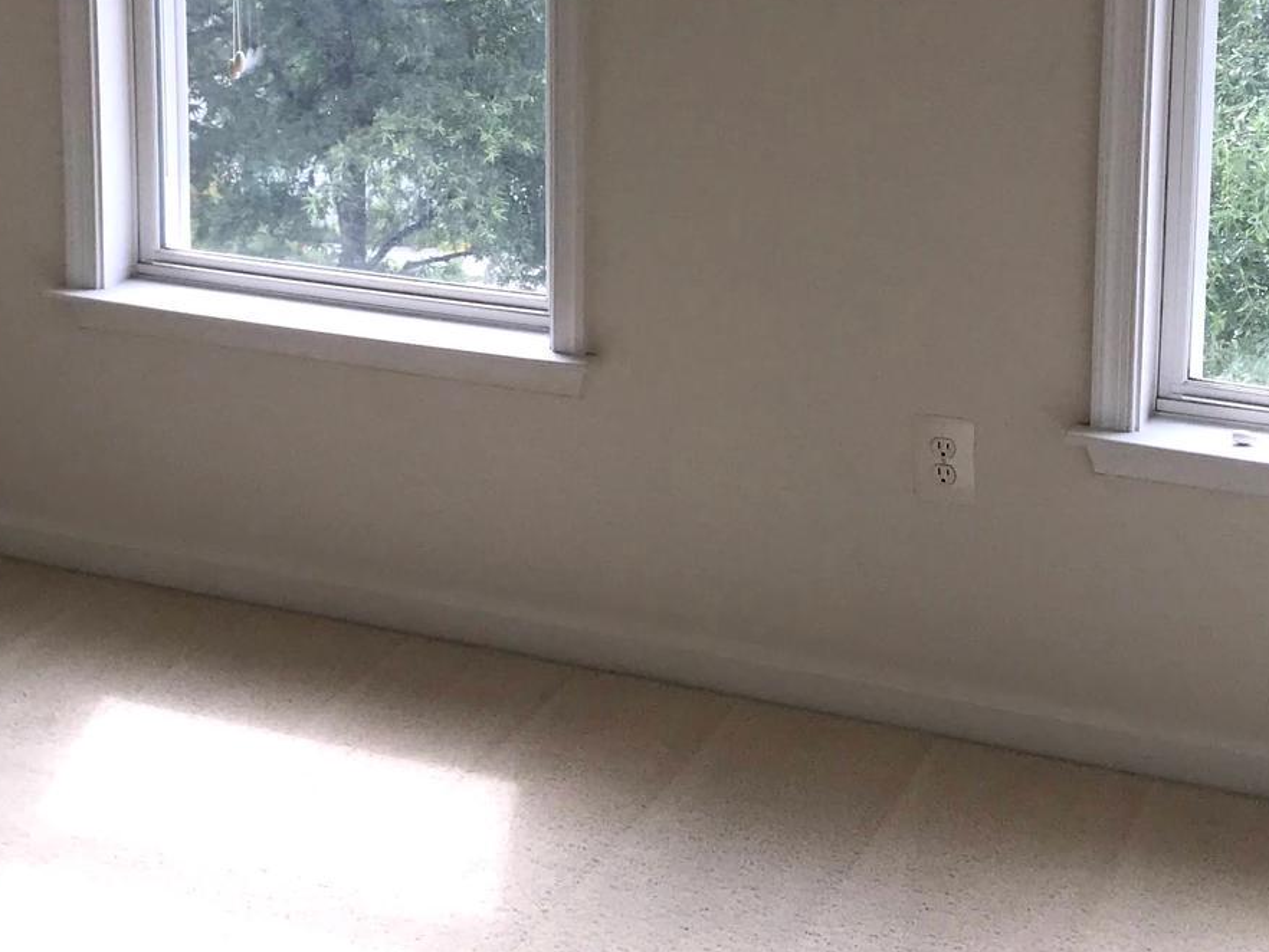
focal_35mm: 65
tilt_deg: -10.1
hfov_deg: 29.8
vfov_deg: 22.0
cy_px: 82
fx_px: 2384
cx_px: 577
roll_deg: -0.1
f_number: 1.8
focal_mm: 3.99
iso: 20
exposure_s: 1/538
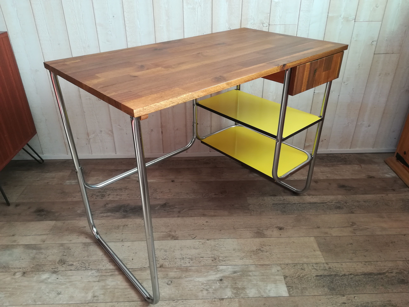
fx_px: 307
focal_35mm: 26
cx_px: 204
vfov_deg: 53.1
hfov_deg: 67.3
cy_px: 154
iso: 100
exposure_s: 1/30
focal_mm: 3.83
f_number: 2.2
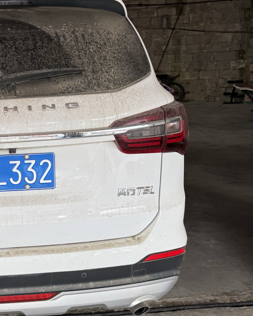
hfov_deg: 26.8
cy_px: 164
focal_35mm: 51
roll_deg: +0.0
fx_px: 477
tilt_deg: -14.1
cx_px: -38
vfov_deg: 36.7
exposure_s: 1/215
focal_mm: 6.76
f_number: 1.78
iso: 64
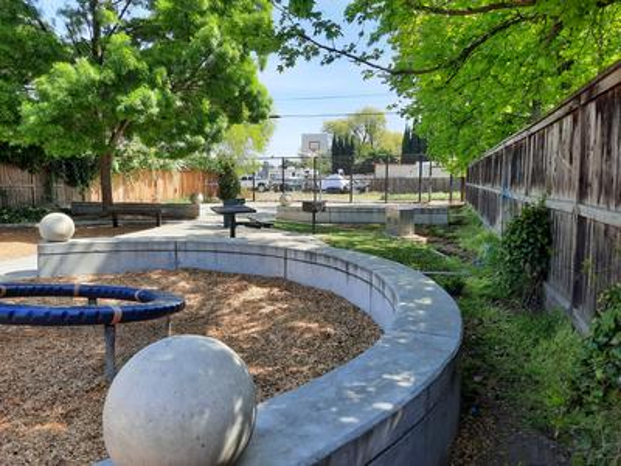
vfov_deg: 54.9
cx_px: 310
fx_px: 448
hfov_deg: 69.4
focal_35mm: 25
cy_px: 233
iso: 32
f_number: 2
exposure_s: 1/274
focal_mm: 4.6
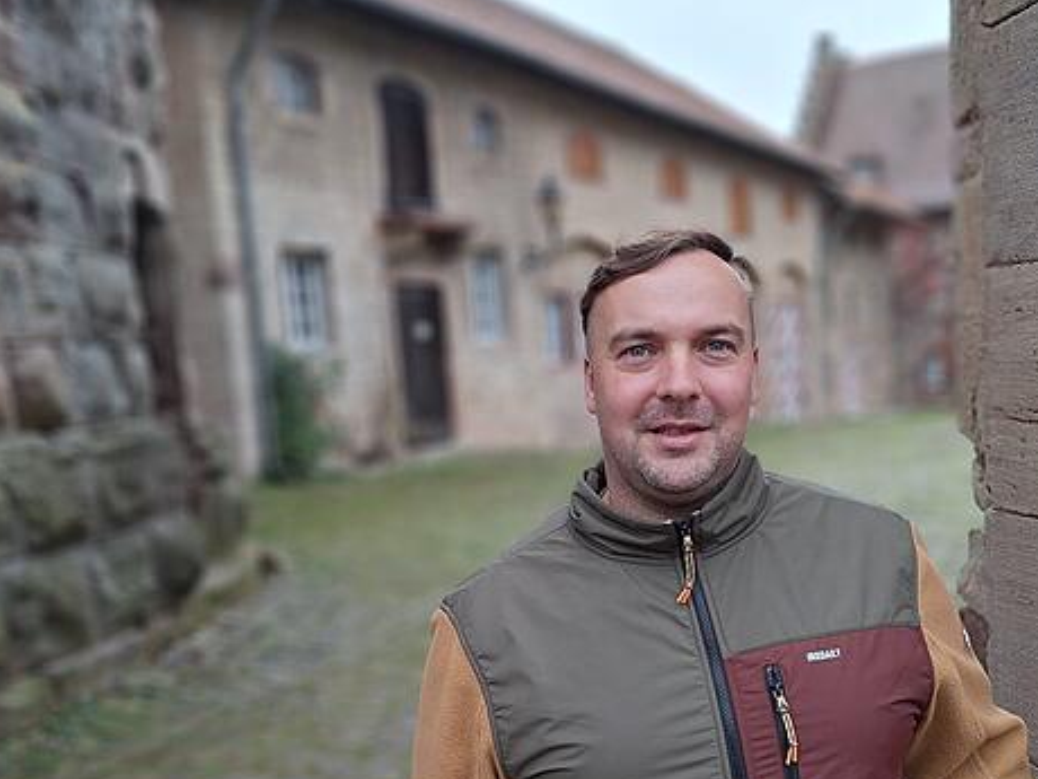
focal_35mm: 40
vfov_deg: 35.4
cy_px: 549
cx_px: 530
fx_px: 1199
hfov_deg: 46.8
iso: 40
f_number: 1.8
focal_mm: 5.54
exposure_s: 1/100
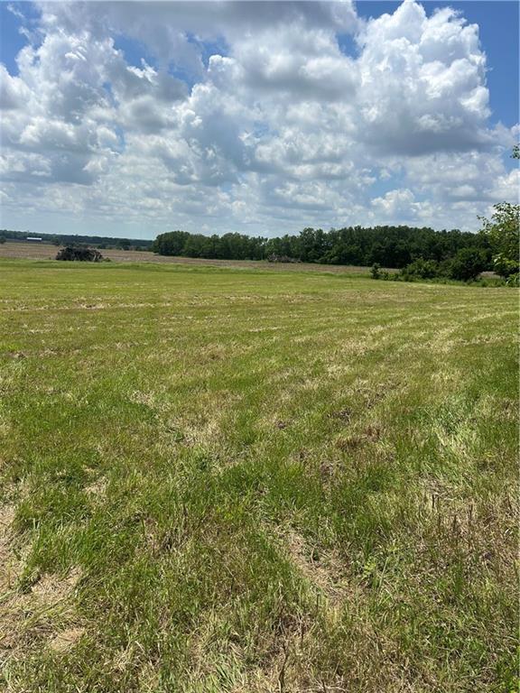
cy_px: 346
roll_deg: -3.7
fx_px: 521
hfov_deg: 53.1
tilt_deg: -12.5
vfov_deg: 67.3
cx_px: 260
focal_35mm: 26
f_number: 1.5
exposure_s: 1/8000
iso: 50
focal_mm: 5.7
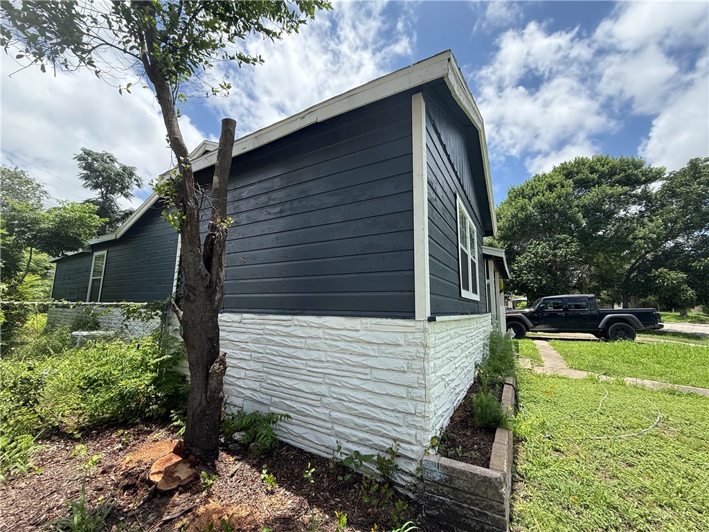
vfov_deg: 85.7
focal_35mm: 14
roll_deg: +1.5
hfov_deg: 102.1
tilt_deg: +8.2
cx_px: 354
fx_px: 287
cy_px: 266
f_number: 2.2
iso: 64
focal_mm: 2.22
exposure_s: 1/1033
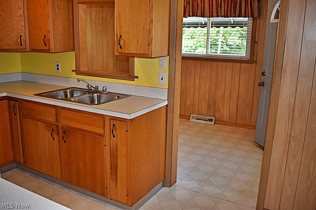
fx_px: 290
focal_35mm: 33
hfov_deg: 57.2
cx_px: 158
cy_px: 105
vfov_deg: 40.0
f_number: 3.8
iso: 800
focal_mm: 22
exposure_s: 1/200
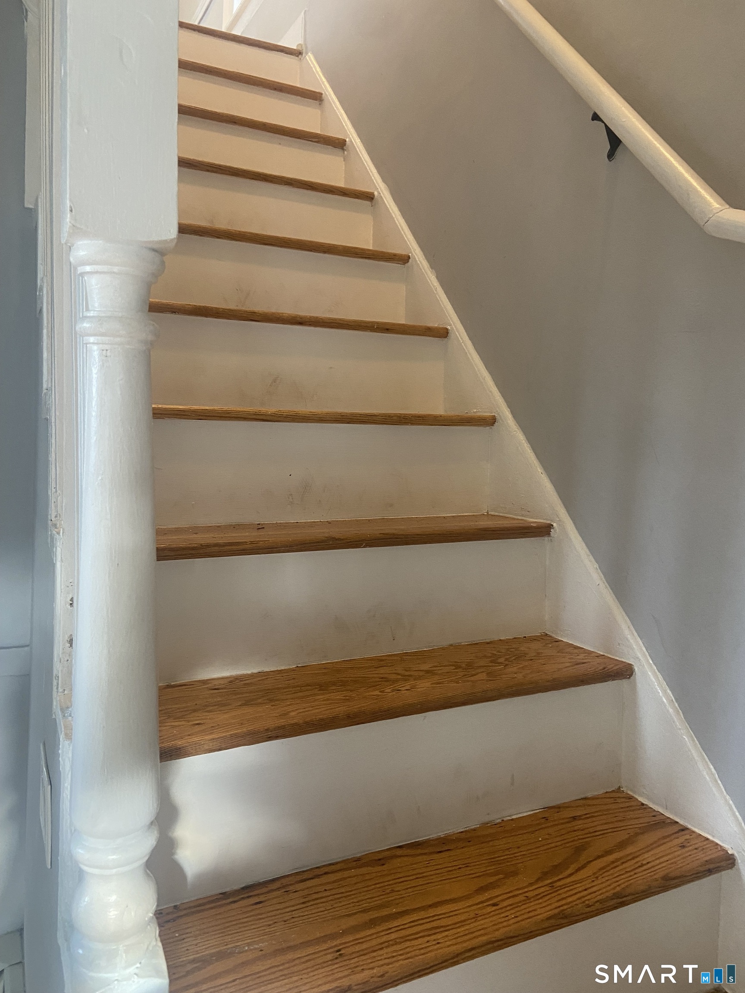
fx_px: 746
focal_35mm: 26
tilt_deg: -2.6
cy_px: 496
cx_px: 372
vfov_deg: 67.3
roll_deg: -1.9
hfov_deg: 53.1
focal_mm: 4.25
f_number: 1.8
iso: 160
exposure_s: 1/60
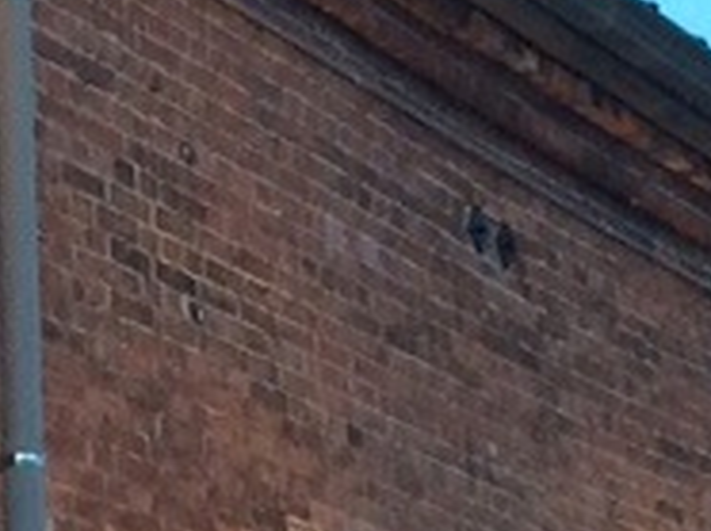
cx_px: -76
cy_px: 497
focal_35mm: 200
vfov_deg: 7.4
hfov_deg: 9.8
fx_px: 4103
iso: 125
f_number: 2.2
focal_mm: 4.15
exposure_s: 1/30
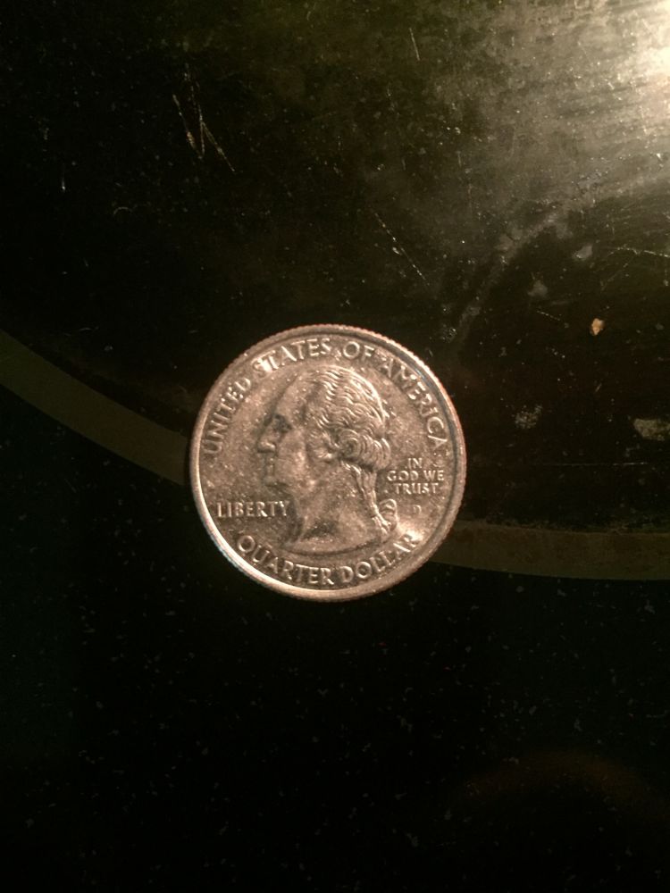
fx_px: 748
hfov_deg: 48.2
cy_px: 446
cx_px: 335
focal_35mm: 29
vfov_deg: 61.7
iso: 1000
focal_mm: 4.15
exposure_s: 1/15
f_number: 2.2
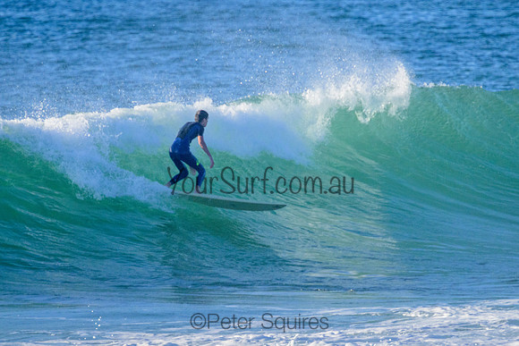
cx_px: 271
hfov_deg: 1.9
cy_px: 176
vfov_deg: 1.3
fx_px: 15771
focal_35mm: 1094
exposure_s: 1/2000
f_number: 11
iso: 2000
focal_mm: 800
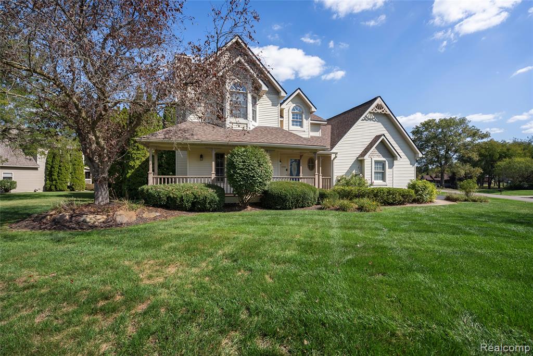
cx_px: 266
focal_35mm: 16
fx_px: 237
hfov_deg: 96.7
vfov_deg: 73.8
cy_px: 178
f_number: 4
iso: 100
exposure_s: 1/800
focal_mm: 16
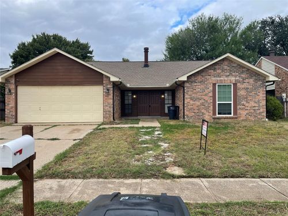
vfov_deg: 53.1
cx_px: 144
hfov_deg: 67.3
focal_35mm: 26
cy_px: 108
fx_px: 216
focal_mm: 4.2
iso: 32
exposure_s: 1/1033
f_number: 1.6
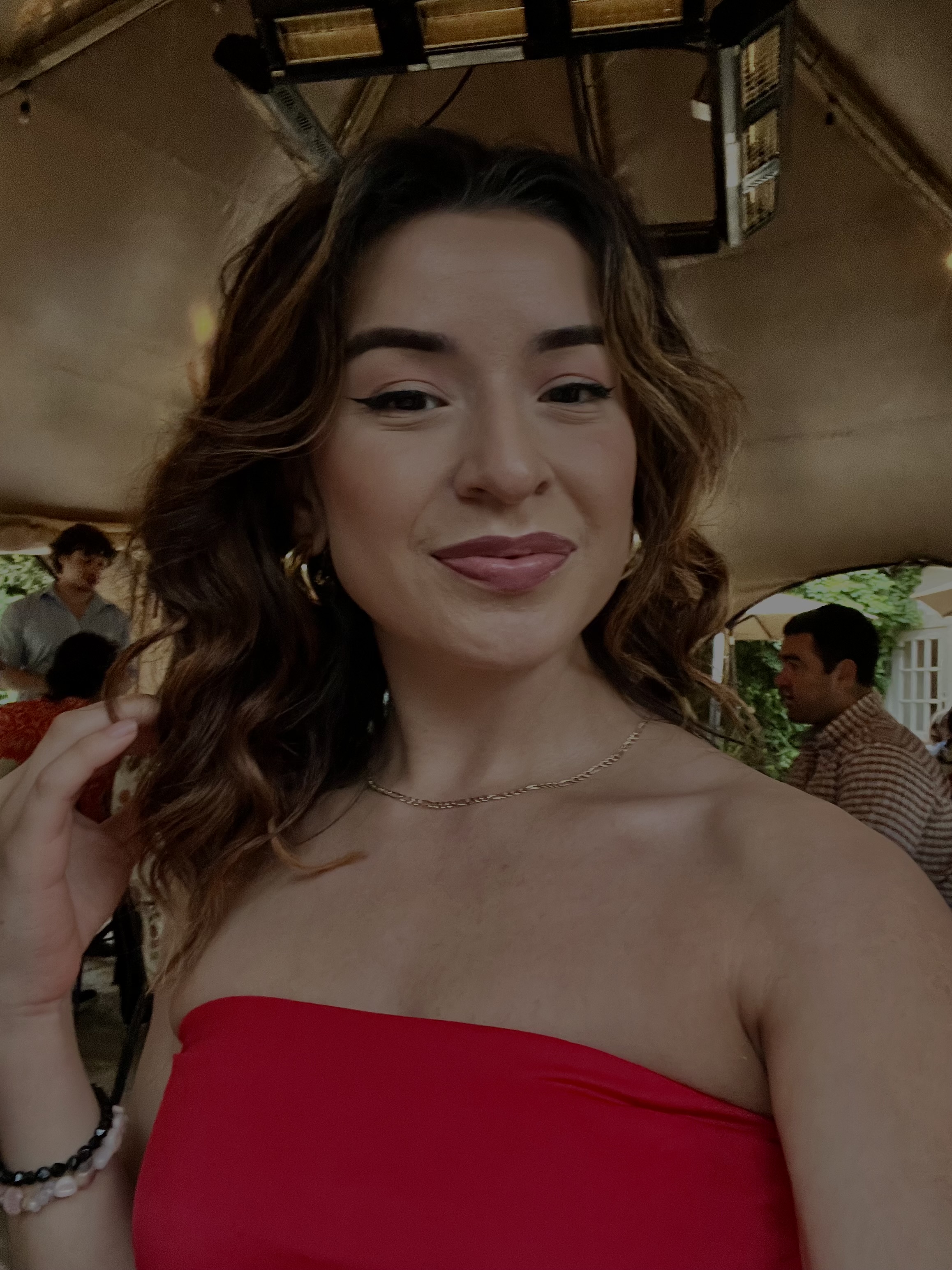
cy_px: 635
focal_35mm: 30
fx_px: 1100
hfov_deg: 46.8
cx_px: 476
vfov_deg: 60.0
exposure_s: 1/30
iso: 400
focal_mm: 2.71
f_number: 2.2
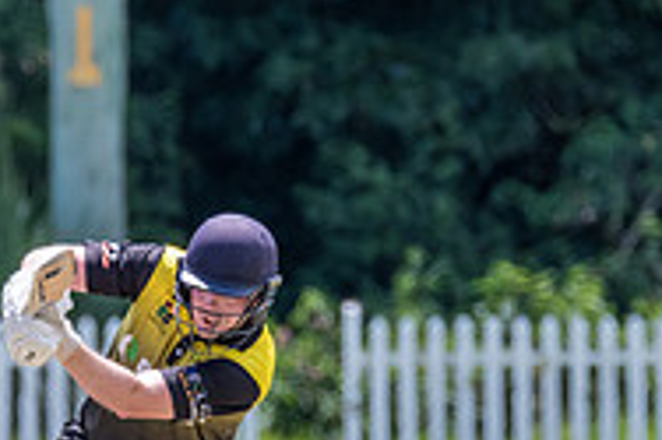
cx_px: 199
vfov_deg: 0.8
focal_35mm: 1636
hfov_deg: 1.3
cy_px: 396
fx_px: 30057
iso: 900
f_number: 6.3
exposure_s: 1/2000
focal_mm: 500
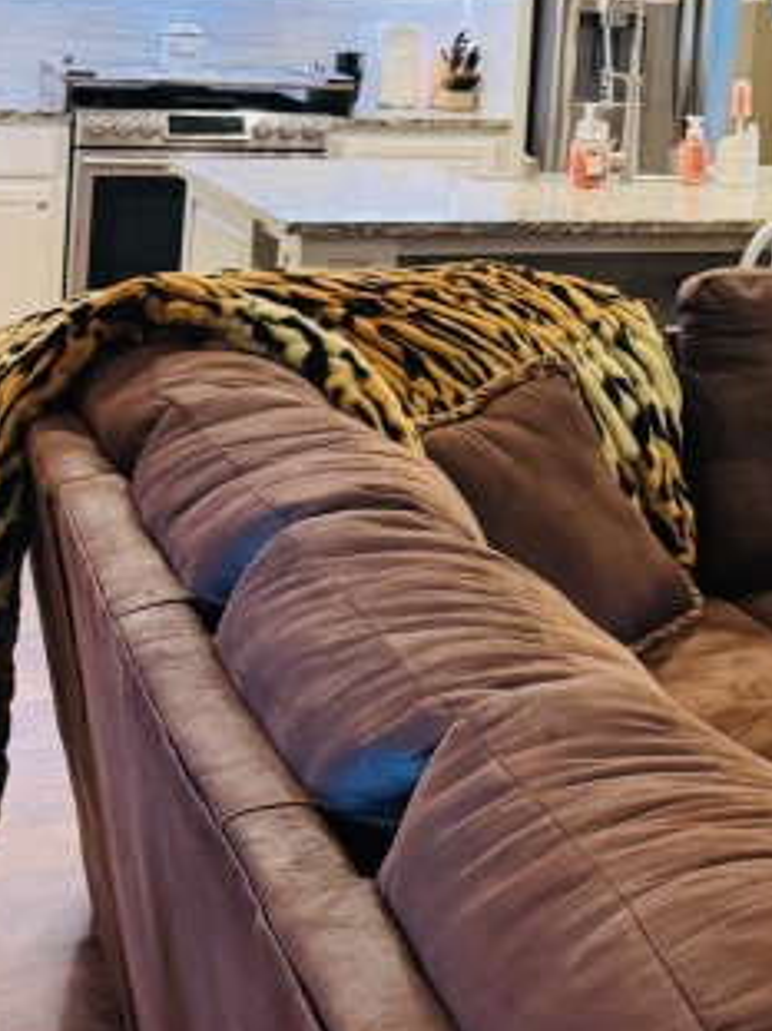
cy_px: 7
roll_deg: -5.0
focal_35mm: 79
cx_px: 1176
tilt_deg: -1.9
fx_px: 2351
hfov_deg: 16.8
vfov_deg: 23.7
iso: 200
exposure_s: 1/60
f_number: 1.78
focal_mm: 6.76
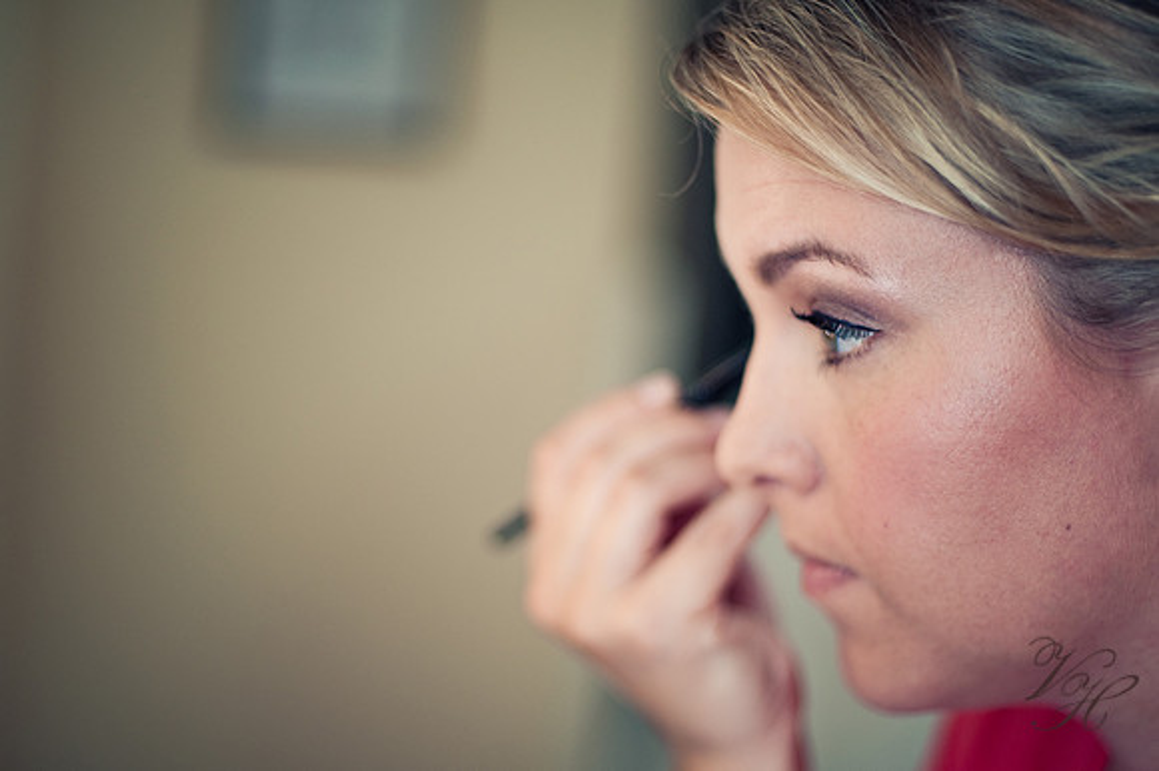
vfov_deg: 27.0
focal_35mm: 50
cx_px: 580
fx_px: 1609
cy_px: 386
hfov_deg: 39.6
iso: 400
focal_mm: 50
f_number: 1.4
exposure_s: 1/320
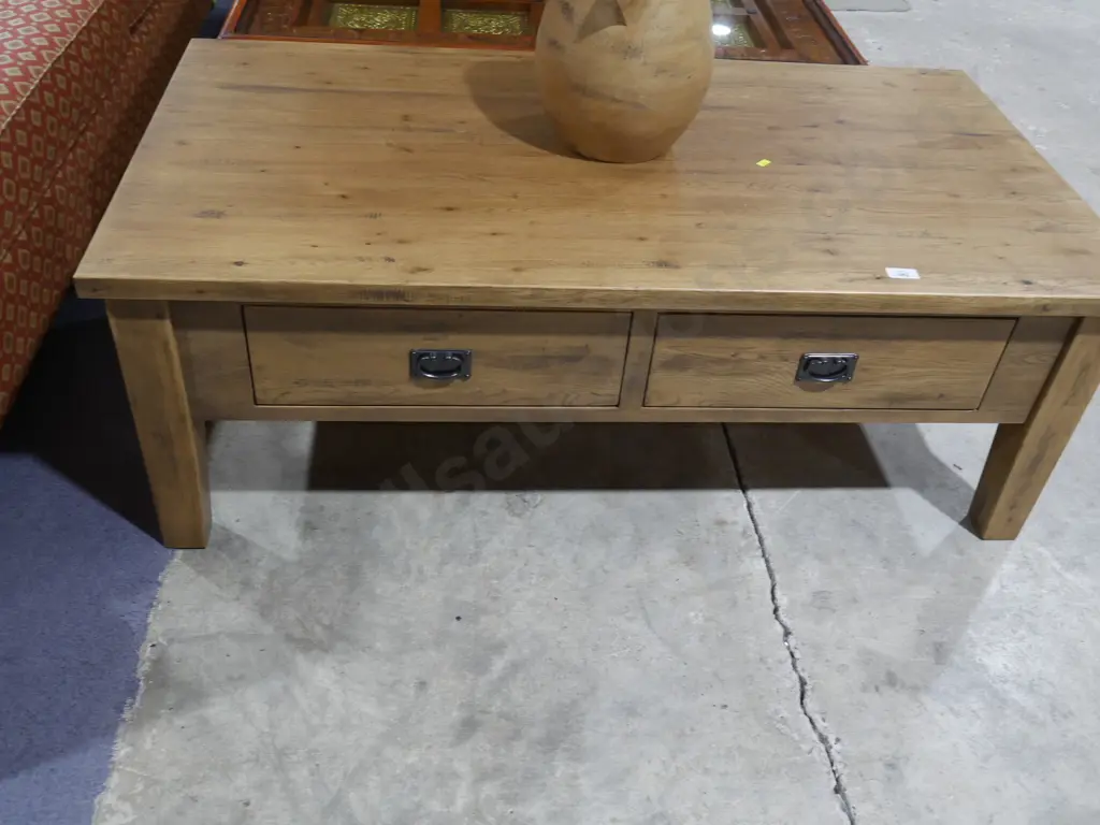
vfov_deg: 41.8
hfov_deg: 54.0
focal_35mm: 34
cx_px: 550
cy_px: 412
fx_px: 1080
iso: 640
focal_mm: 17
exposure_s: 1/60
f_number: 5
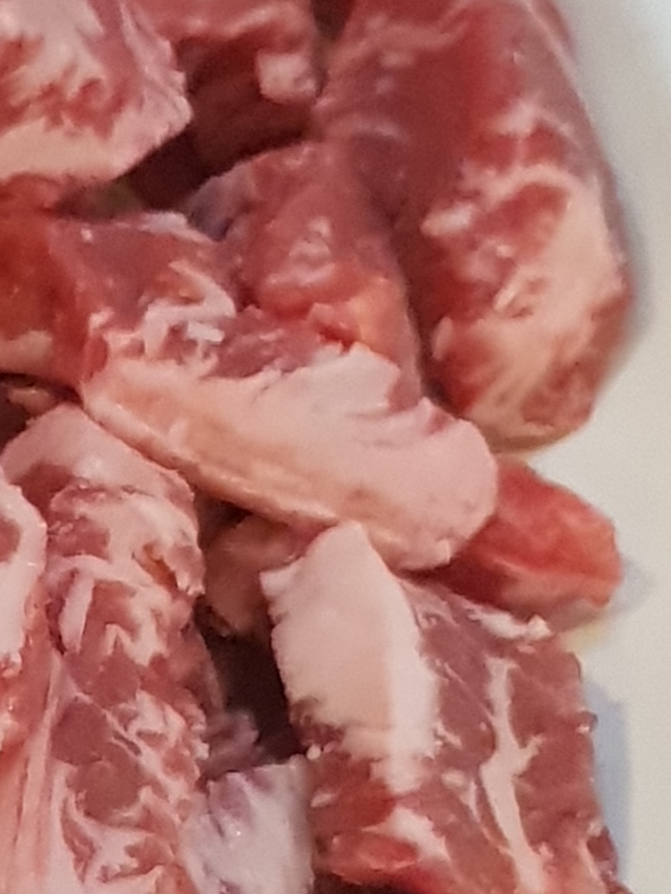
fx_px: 3179
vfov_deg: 15.9
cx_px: -432
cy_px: 751
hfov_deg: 11.4
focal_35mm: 123
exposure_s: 1/60
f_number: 1.7
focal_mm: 4.3
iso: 800
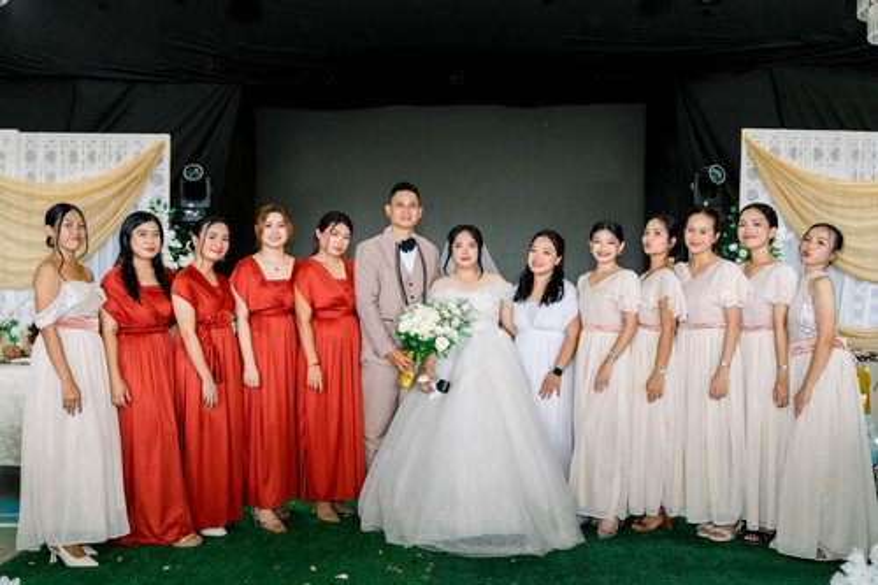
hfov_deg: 54.5
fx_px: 853
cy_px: 292
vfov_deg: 37.8
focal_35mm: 35
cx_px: 439
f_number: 2.8
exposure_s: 1/160
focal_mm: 35
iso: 500
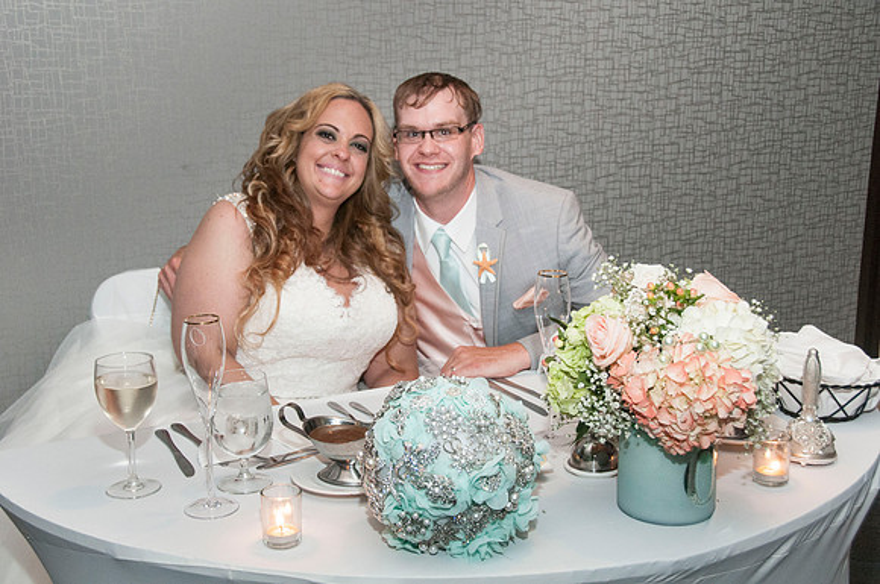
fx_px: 1172
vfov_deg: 28.0
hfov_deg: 41.2
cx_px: 440
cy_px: 292
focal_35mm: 48
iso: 800
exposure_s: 1/60
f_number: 5.6
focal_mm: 32
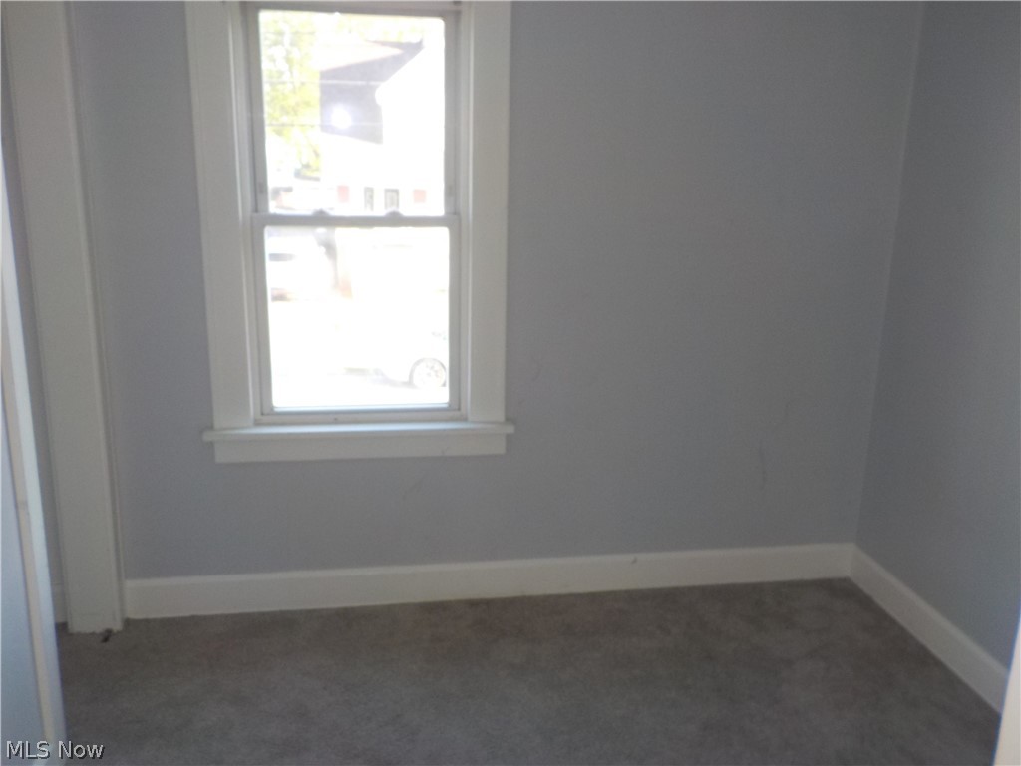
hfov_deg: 60.0
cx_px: 510
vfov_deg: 46.8
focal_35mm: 30
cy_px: 383
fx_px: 885
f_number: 3.3
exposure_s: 1/30
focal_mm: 4.1
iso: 125
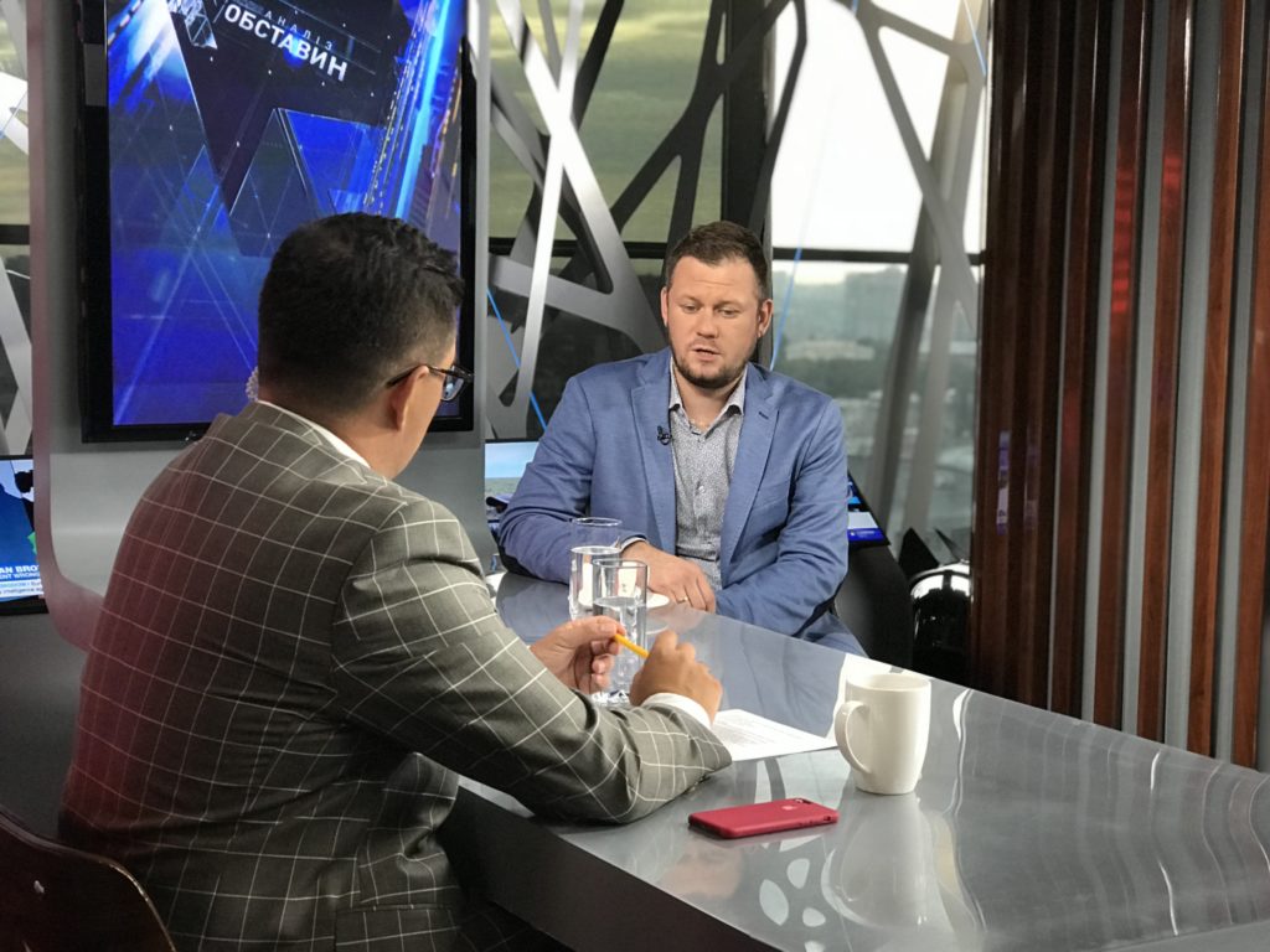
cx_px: 635
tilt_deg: -5.5
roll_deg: -1.3
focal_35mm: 57
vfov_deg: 25.7
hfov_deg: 33.8
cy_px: 476
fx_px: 2091
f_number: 2.8
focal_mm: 6.6
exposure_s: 1/52
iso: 250
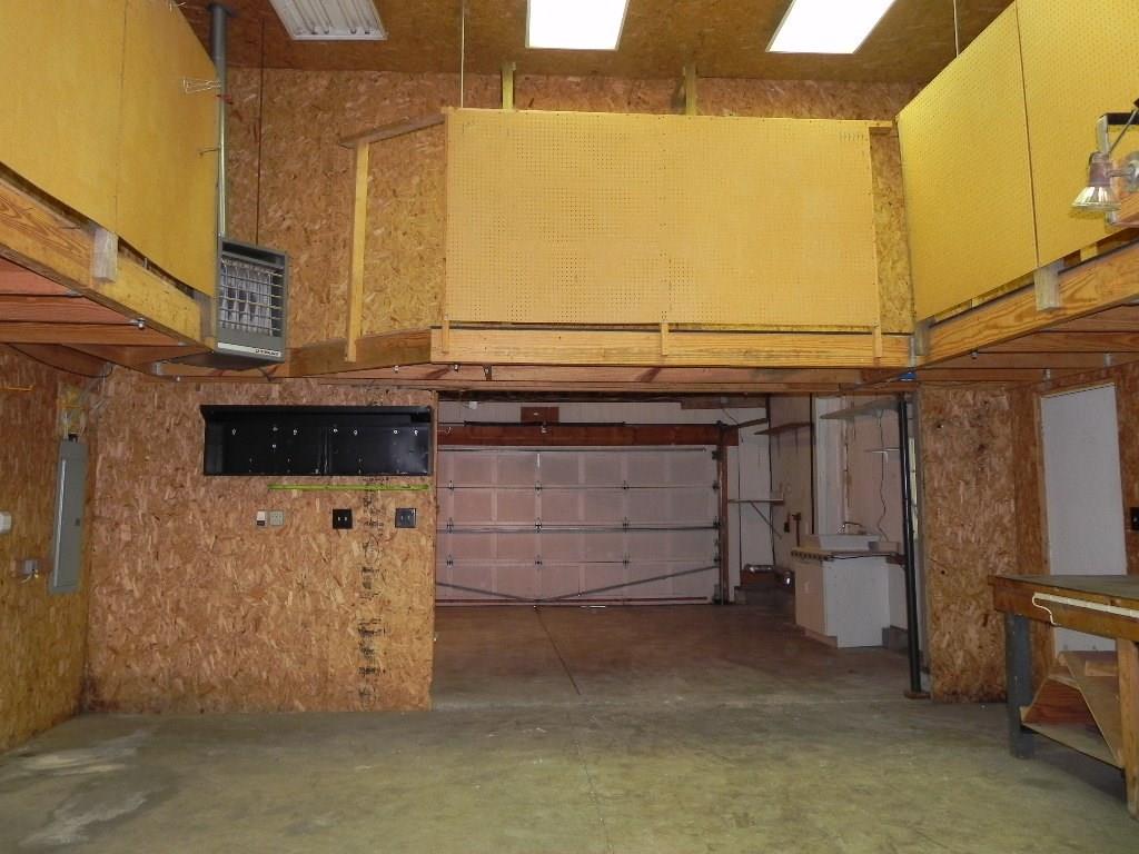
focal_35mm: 29
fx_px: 954
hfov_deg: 61.7
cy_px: 427
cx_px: 570
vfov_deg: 48.2
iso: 220
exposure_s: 1/30
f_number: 2.8
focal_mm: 5.2
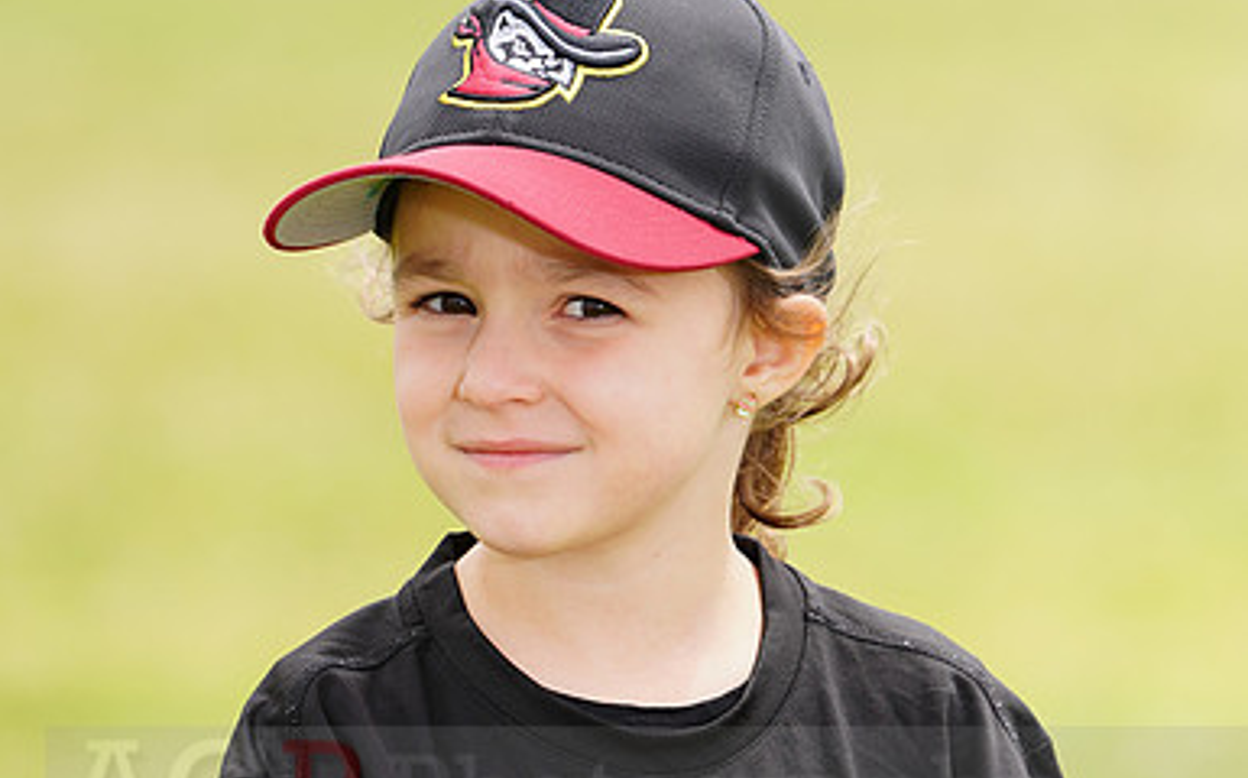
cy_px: 772
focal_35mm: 461
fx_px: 15668
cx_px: 624
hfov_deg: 4.6
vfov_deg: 2.8
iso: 100
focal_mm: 300
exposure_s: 1/250
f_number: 6.3
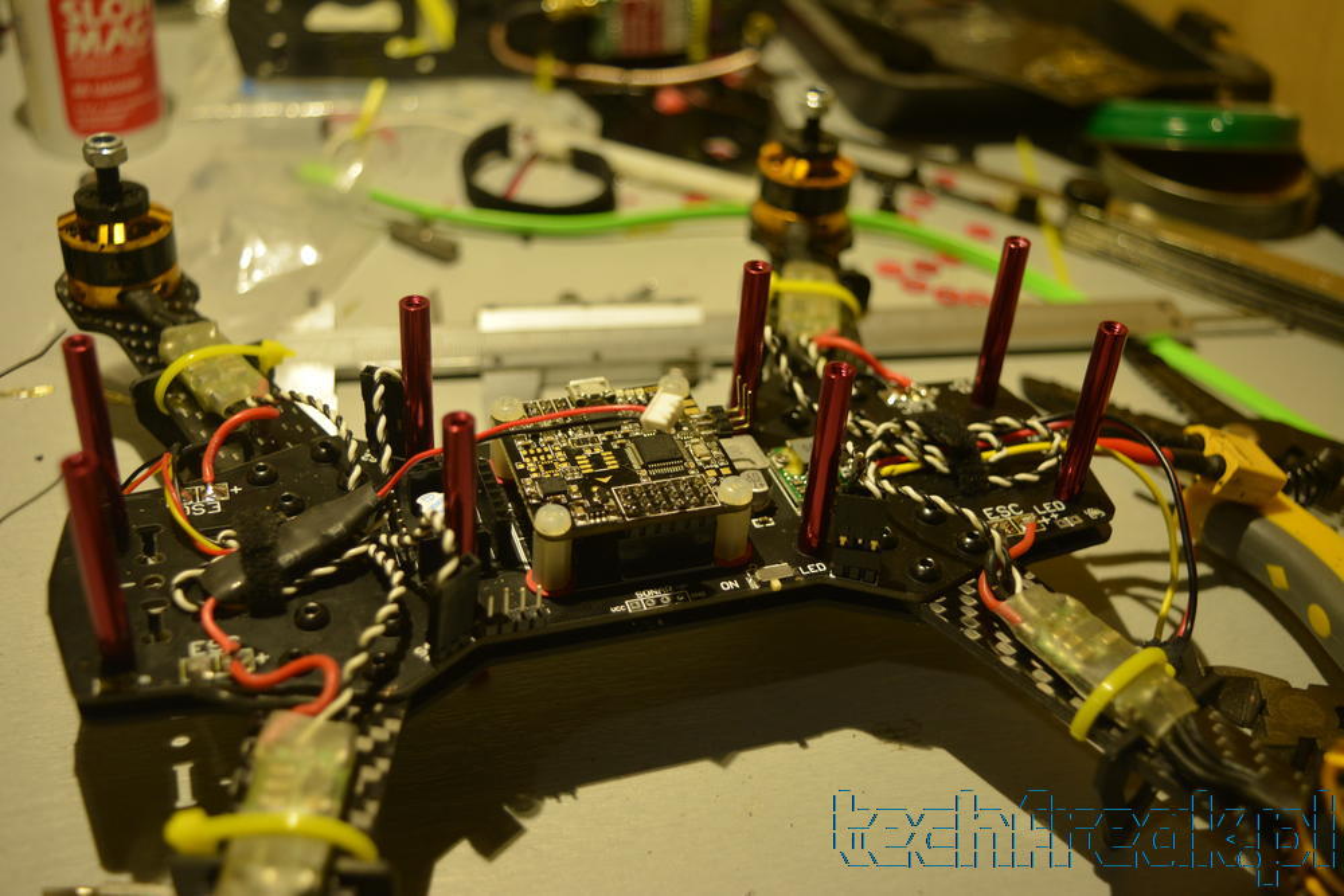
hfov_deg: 49.5
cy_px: 448
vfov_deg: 34.2
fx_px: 1456
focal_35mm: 39
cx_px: 672
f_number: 4
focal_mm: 26
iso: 560
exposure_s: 1/60
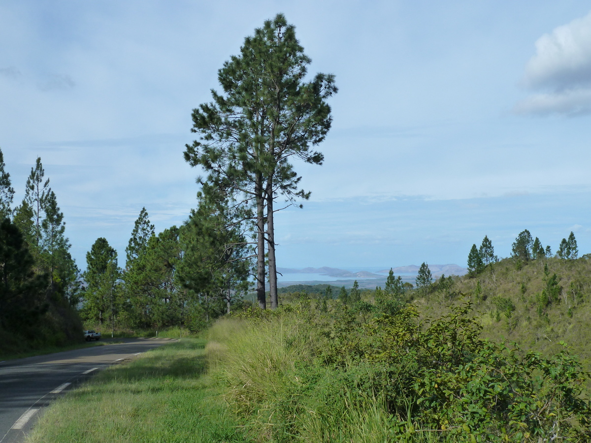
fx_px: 751
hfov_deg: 42.9
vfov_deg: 32.9
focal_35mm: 44
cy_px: 222
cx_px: 296
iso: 125
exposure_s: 1/400
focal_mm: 7.3
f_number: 5.6
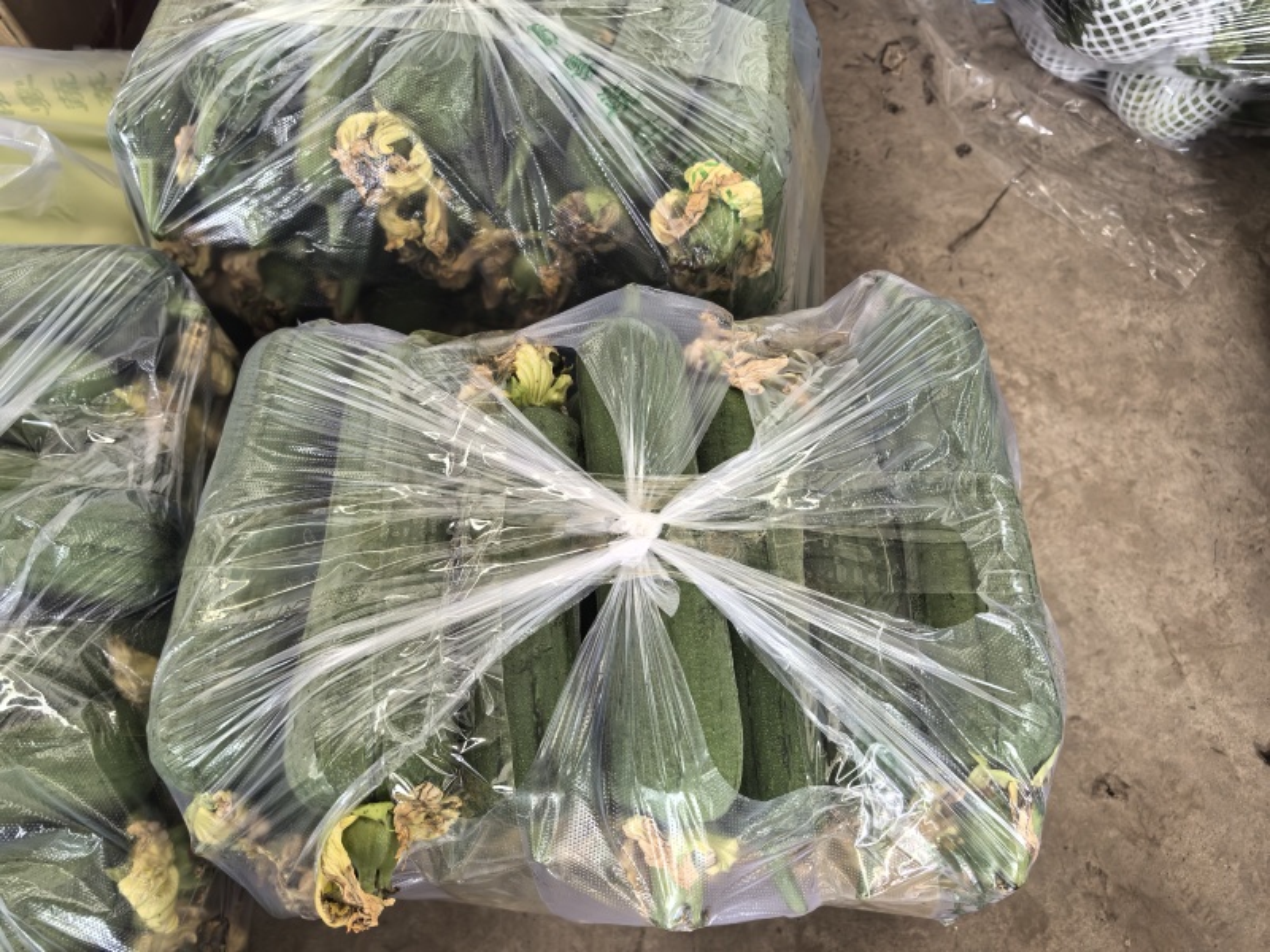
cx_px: 635
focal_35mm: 27
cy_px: 476
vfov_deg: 51.4
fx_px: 991
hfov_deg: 65.3
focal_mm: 6.35
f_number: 2
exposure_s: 1/100
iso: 320
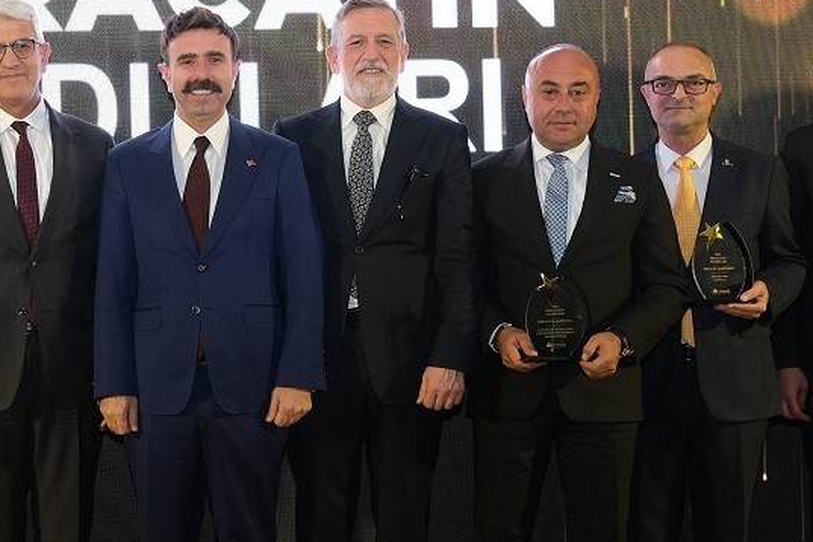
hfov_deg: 29.3
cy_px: 277
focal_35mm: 67
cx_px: 147
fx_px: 1513
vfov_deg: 20.3
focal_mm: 16
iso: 640
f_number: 3.2
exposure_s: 1/100
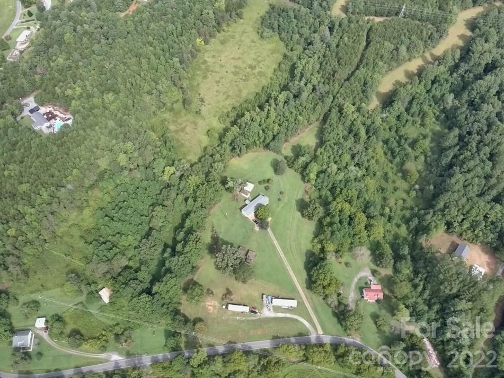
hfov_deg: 63.4
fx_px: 408
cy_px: 190
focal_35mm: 28
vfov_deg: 49.7
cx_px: 236
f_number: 1.8
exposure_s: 1/8000
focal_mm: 4.74
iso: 3200
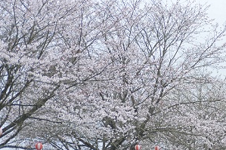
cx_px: 192
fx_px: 1424
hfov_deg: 9.0
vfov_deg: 6.0
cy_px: 106
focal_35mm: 227
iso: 400
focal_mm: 105
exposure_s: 1/640
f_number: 5
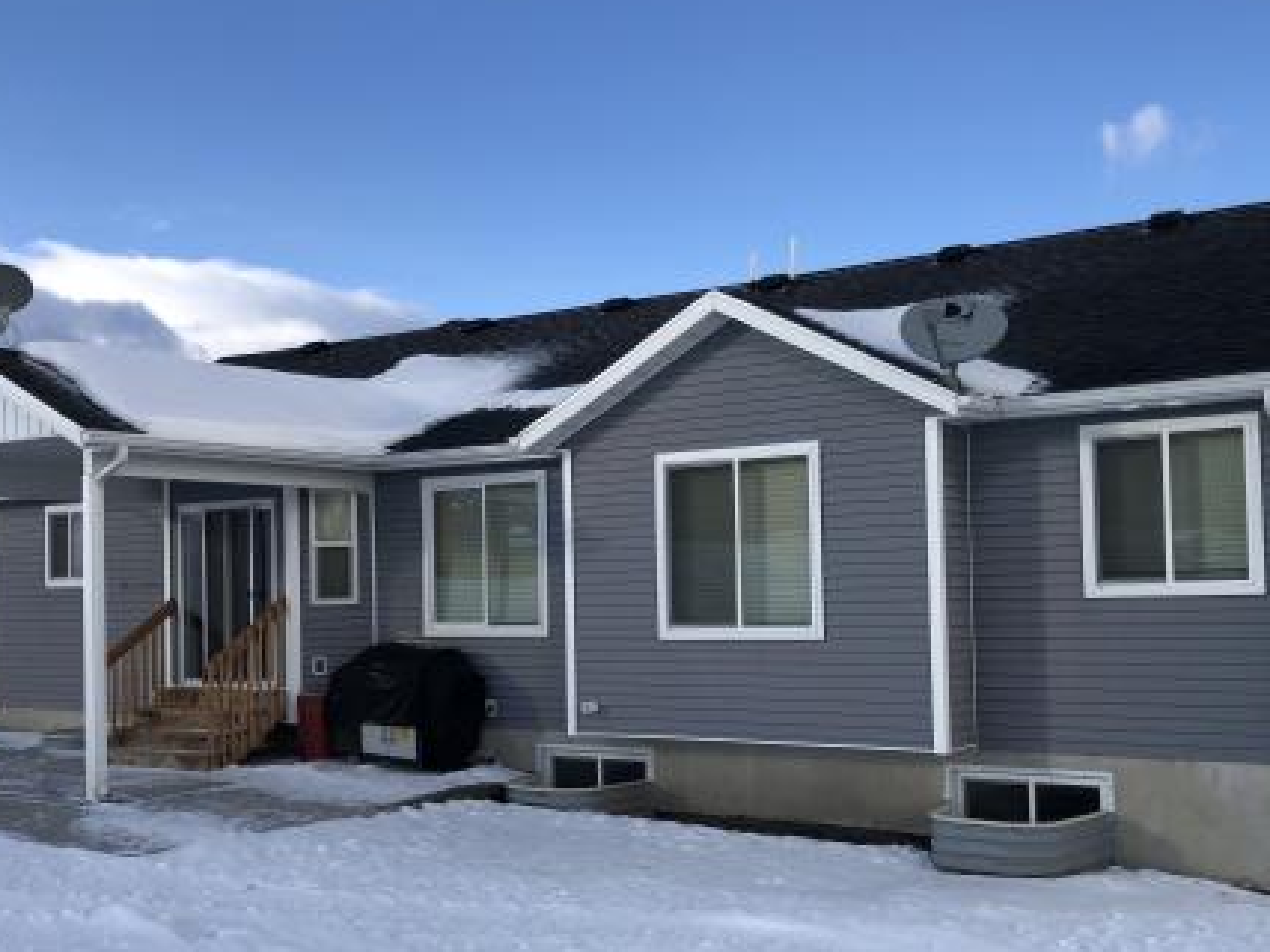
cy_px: 577
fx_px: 1540
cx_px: 675
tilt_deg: +2.5
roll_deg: +1.5
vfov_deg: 34.2
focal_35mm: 42
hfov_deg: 44.8
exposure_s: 1/1453
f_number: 1.8
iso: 20
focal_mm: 3.99
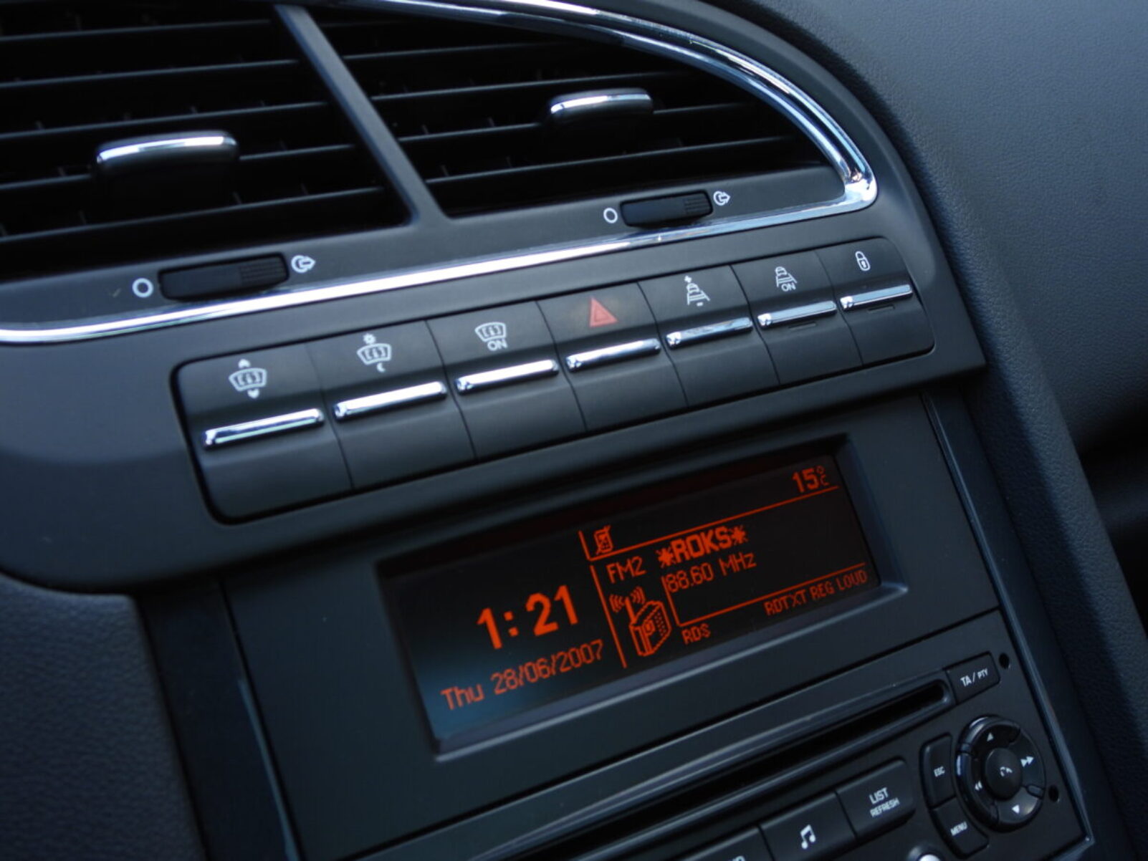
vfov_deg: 35.1
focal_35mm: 41
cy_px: 430
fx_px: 1360
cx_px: 574
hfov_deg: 45.8
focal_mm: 7.4
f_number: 3.2
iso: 100
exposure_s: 1/50
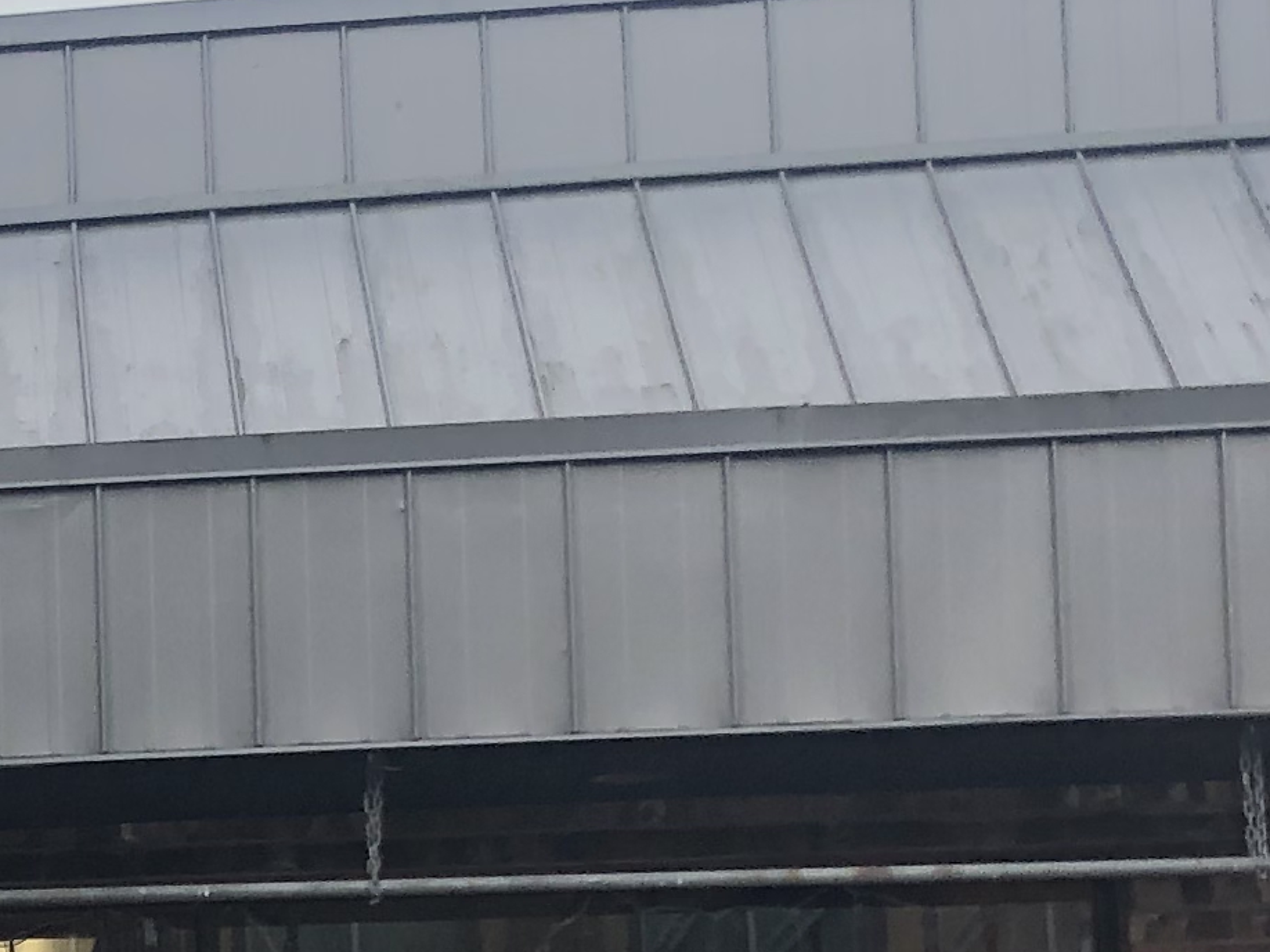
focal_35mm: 123
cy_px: 1158
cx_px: -1071
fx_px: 4511
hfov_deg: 14.1
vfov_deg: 11.8
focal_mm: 4
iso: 20
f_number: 1.8
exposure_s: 1/375
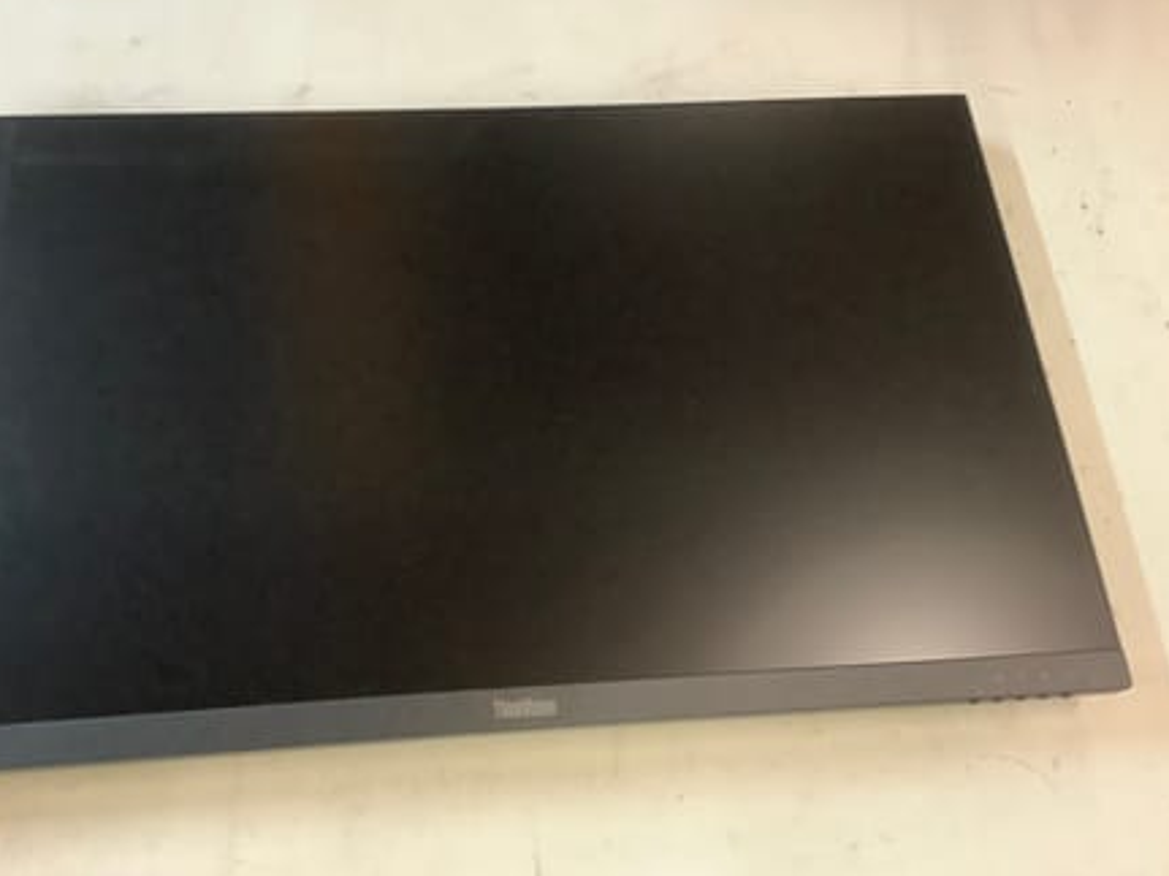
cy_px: 392
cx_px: 515
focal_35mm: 36
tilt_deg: -65.9
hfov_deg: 51.2
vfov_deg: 39.6
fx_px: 1215
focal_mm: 3.3
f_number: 2.4
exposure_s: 1/33
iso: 320
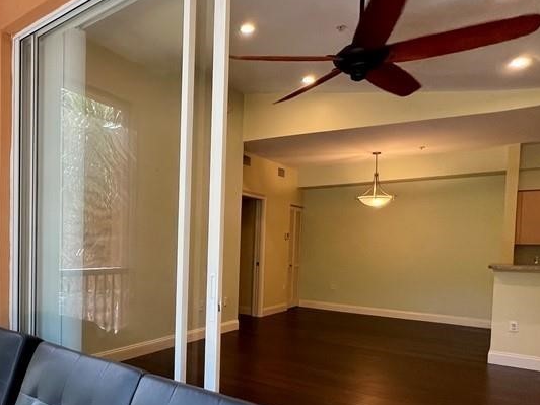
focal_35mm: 25
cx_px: 129
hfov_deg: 64.8
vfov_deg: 53.9
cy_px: 265
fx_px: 390
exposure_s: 1/120
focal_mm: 1.57
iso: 200
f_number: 1.8
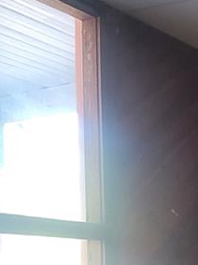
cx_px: 378
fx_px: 527
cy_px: 355
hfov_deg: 16.8
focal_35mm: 69
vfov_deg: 24.2
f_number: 2.2
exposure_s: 1/60
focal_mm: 2.2
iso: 80
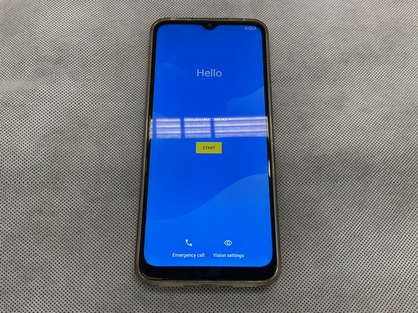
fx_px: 350
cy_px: 156
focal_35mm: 29
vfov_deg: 48.2
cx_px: 209
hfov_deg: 61.7
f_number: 1.8
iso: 50
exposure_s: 1/100
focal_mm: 3
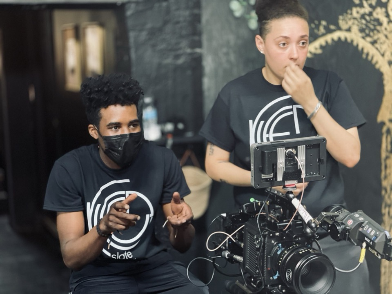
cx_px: 196
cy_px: 147
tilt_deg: -9.6
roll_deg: +1.2
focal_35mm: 64
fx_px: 725
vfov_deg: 22.9
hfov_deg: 30.3
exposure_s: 1/40
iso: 320
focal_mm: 7.5
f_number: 2.2
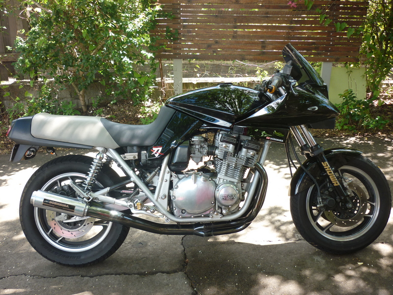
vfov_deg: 42.9
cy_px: 148
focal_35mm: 33
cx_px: 196
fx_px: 375
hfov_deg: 55.4
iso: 80
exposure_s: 1/80
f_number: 2.8
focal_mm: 5.5
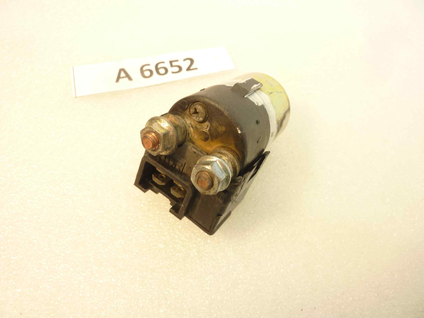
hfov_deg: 69.4
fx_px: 306
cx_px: 212
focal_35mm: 25
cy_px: 159
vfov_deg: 54.9
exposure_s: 1/20
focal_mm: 4.1
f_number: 3.3
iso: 80
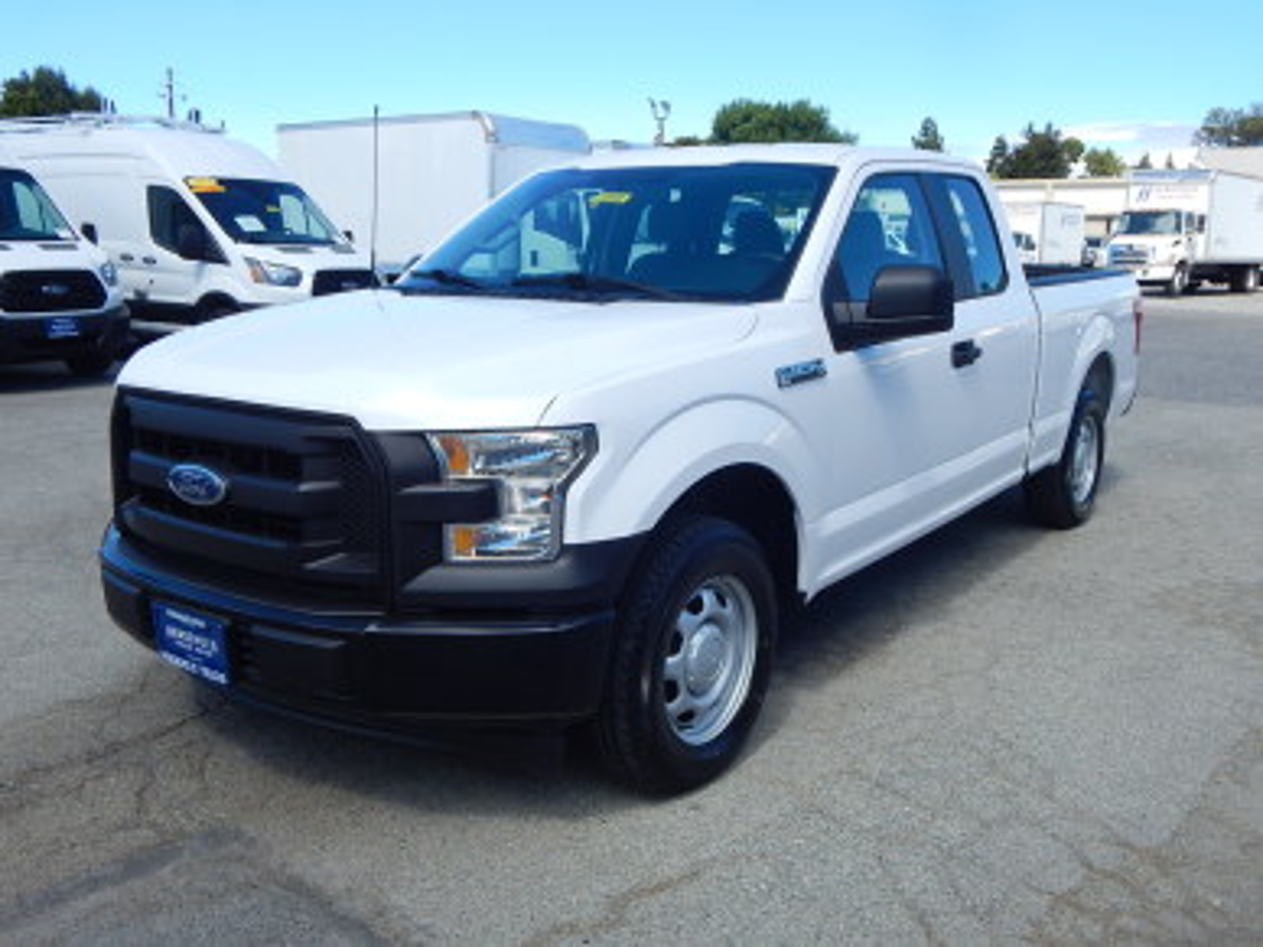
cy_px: 474
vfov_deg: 45.4
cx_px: 632
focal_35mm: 31
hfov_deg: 58.4
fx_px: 1131
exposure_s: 1/1500
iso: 125
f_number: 3.2
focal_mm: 5.6
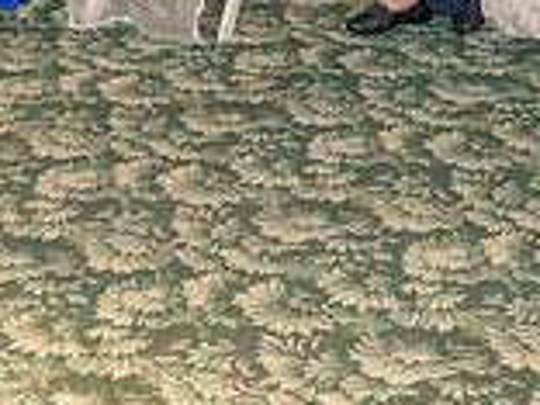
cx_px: 215
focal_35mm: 136
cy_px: -251
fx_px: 2122
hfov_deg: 14.5
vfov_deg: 10.4
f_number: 3.5
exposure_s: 1/125
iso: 1600
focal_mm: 38
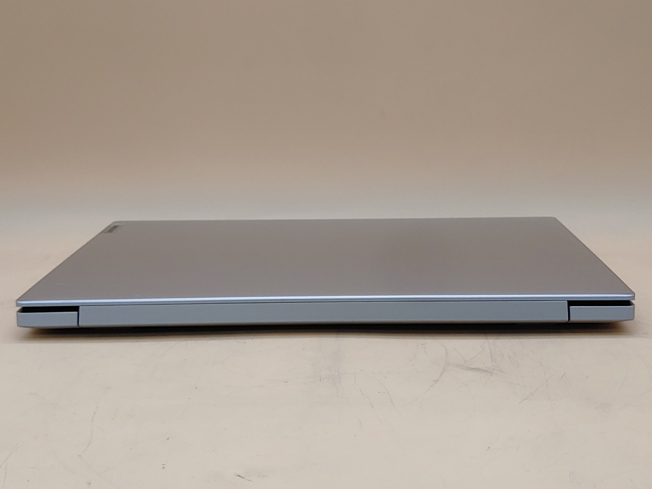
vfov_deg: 28.0
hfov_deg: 36.8
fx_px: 979
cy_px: 244
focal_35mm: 52
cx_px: 326
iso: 50
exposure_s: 1/136
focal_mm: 4.36
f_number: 1.8
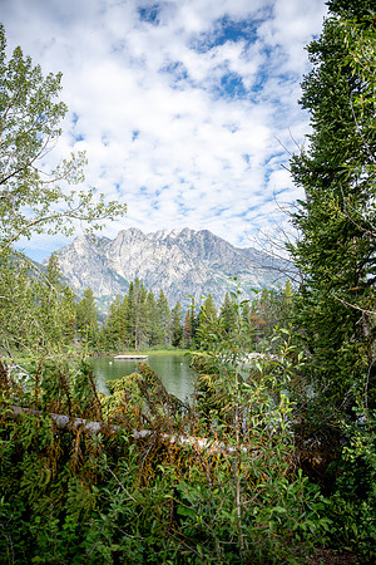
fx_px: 376
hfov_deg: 53.1
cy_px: 282
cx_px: 188
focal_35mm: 24
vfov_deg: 73.7
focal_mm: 24
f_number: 2.8
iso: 100
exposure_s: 1/1000
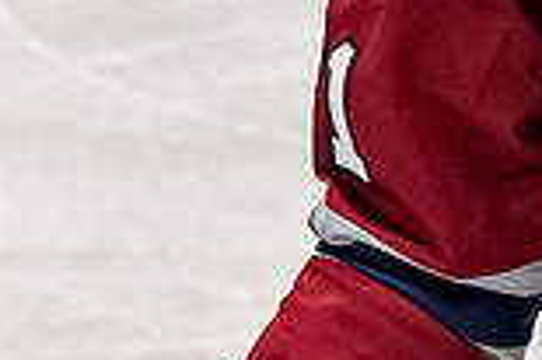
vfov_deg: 1.7
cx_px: 718
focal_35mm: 826
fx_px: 12423
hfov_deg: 2.5
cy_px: -251
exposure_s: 1/800
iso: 2500
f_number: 3.2
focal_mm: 80
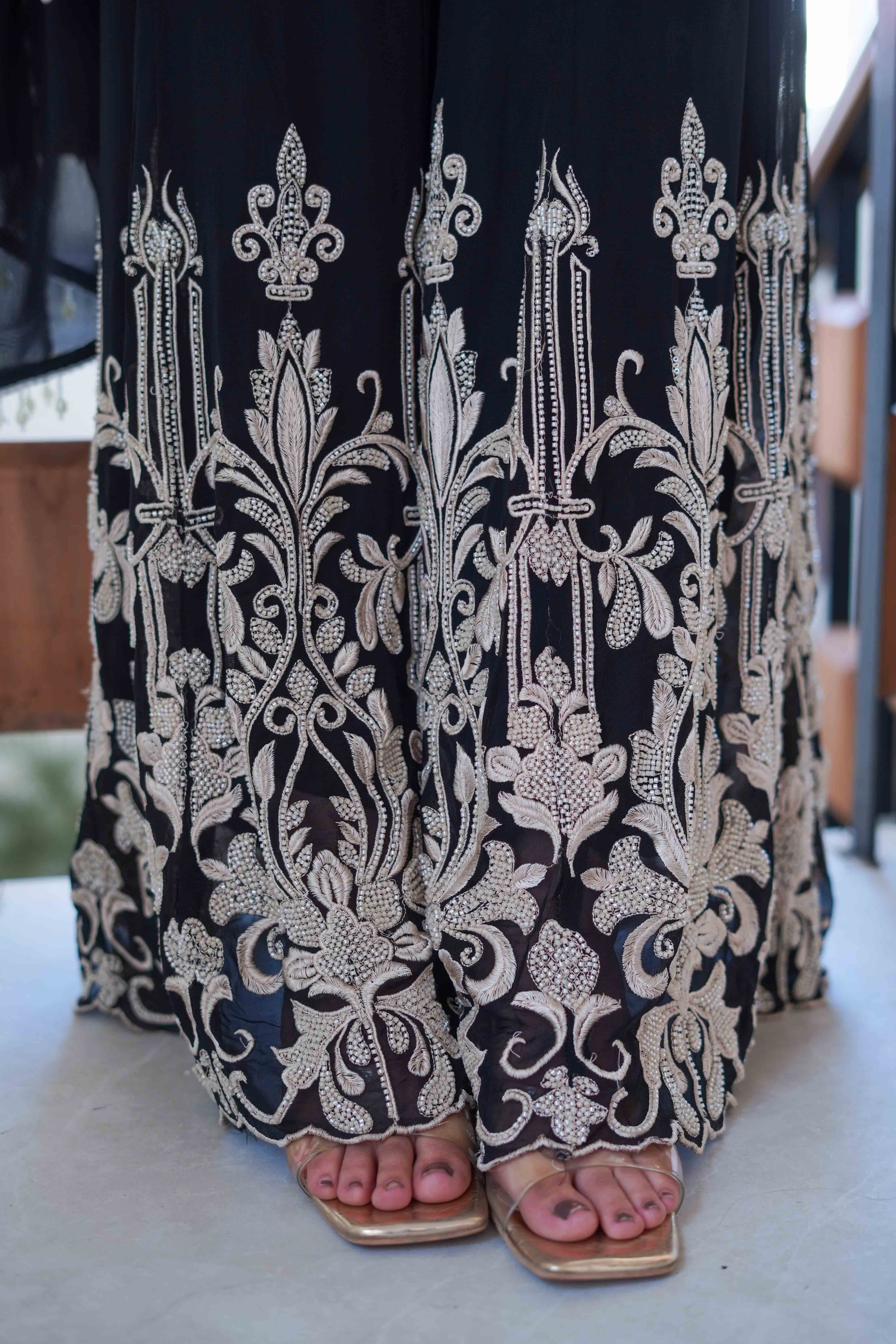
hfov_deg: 27.0
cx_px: 448
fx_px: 1867
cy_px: 672
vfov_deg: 39.6
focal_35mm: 50
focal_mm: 50
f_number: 2.8
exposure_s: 1/100
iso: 400
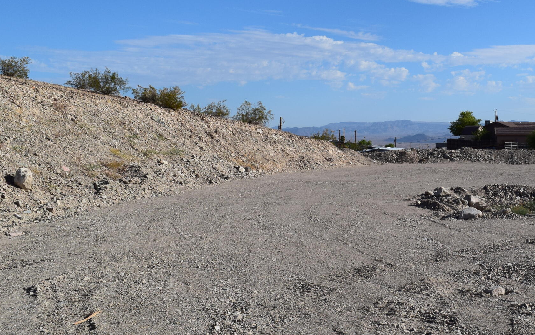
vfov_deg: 26.3
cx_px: 426
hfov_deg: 39.5
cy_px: 129
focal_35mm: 49
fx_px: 714
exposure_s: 1/500
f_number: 11
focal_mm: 18
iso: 250
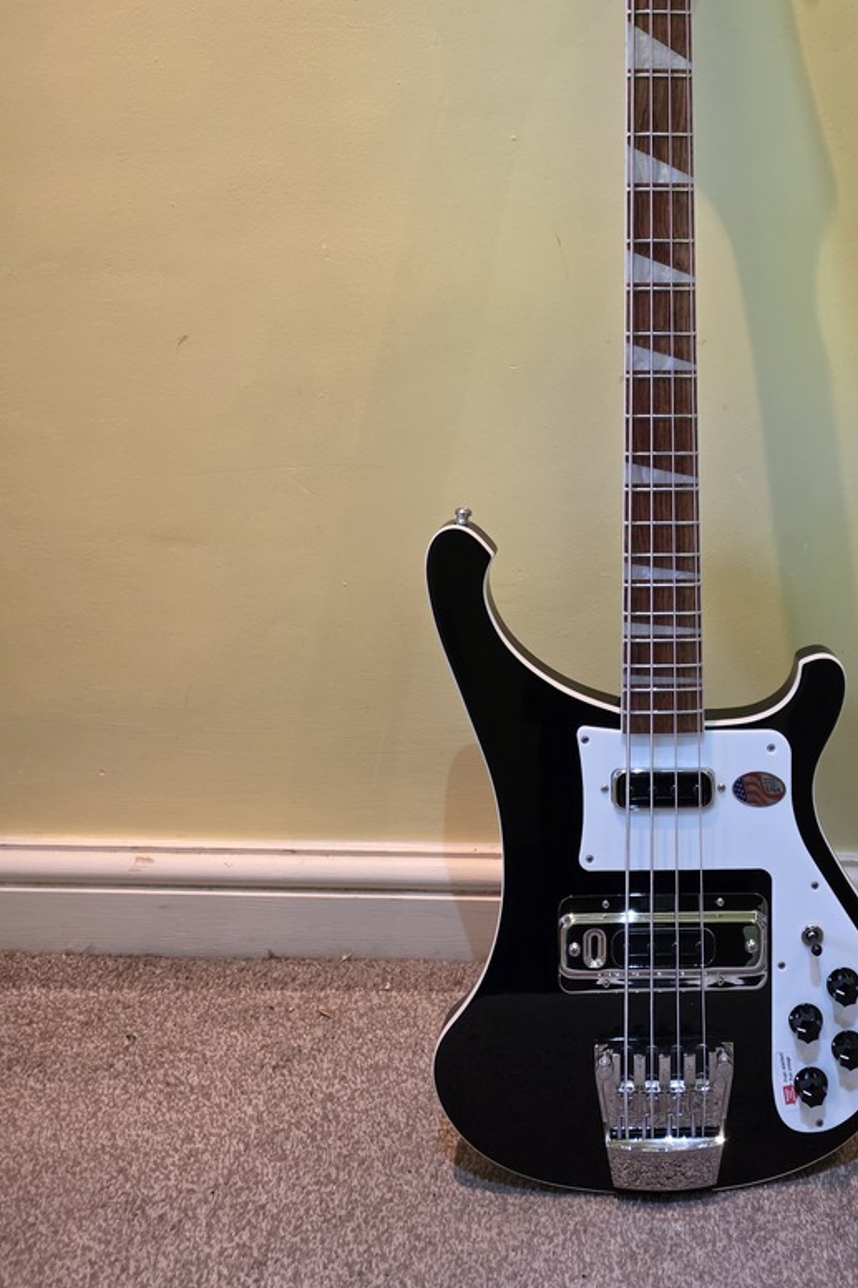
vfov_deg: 50.0
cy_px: 337
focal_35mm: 37
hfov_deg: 35.1
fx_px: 1323
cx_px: 649
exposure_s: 1/100
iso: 640
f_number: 1.7
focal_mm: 6.25
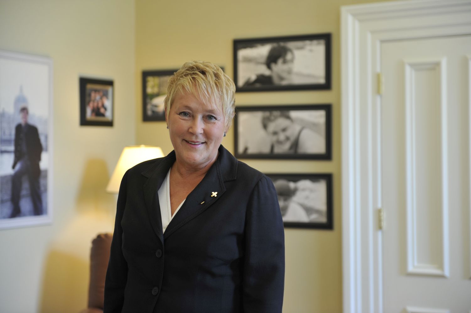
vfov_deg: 19.4
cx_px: 236
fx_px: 915
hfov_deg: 28.9
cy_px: 156
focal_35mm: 70
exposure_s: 1/125
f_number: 3.2
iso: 640
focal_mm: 70
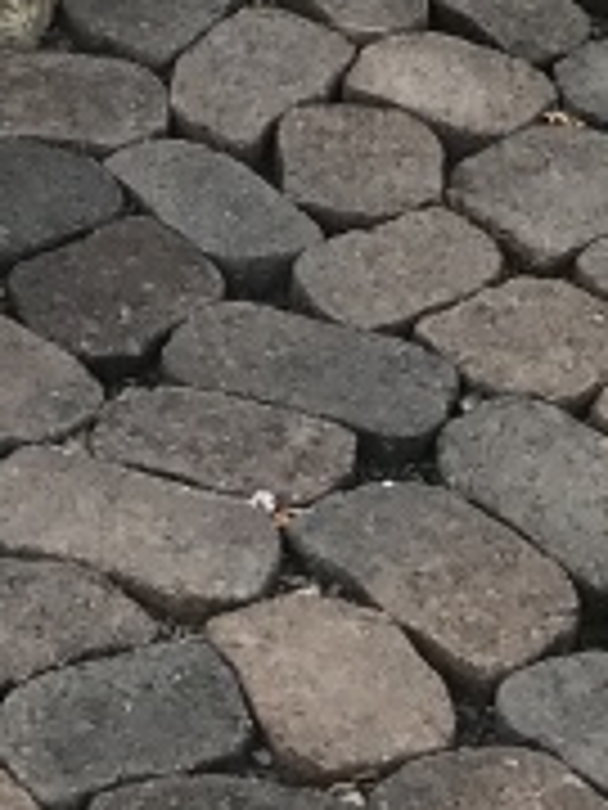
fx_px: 3888
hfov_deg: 8.4
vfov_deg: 10.3
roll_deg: +1.4
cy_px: -1161
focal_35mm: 166
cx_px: -662
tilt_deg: -12.2
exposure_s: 1/863
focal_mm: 3.99
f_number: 1.8
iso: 20
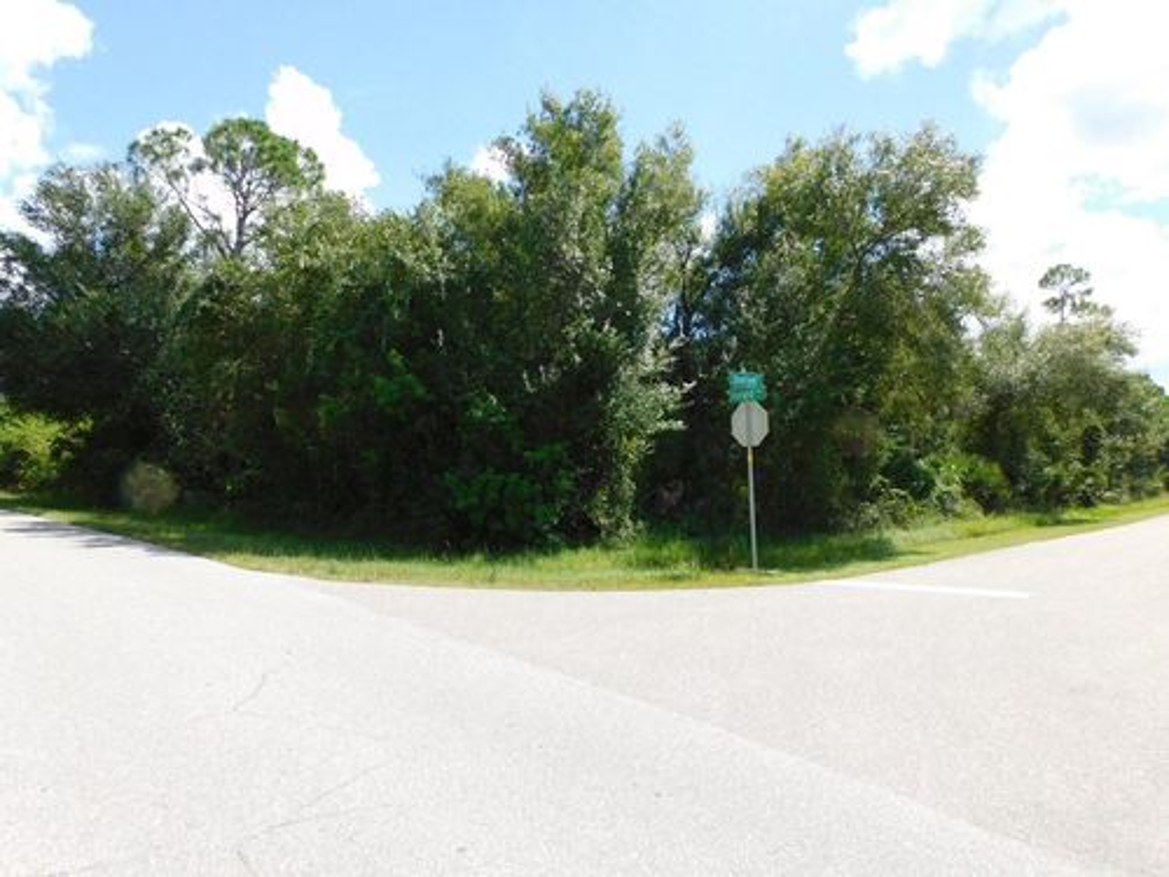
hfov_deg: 71.6
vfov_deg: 56.8
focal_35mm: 24
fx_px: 810
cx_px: 584
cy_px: 438
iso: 125
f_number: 3.3
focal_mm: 4.3
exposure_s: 1/800
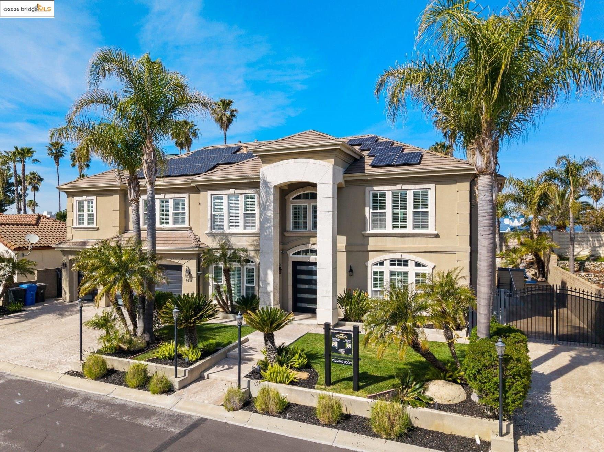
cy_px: 226
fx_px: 419
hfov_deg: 71.6
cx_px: 302
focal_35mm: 24
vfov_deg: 56.8
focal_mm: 8.67
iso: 100
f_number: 1.8
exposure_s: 1/60
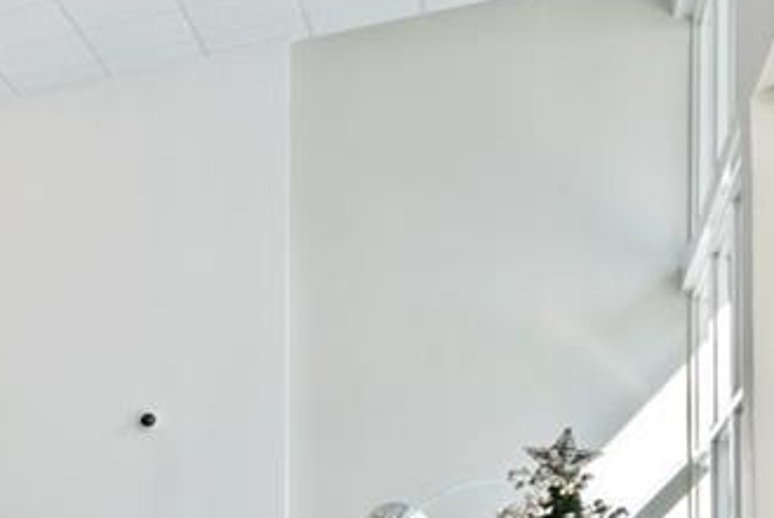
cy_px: 660
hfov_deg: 19.8
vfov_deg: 18.7
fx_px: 1463
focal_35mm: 68
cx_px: -689
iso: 200
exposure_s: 1/15
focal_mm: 14
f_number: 8
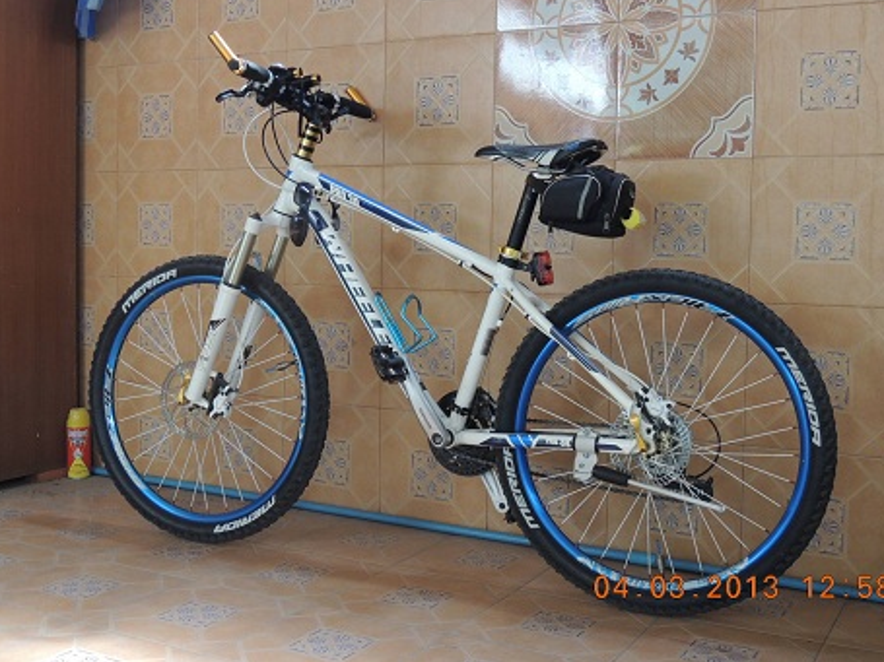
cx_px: 449
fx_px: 1123
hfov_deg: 43.0
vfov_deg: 32.8
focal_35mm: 44
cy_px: 302
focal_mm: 7.1
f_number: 3.3
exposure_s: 1/50
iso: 280
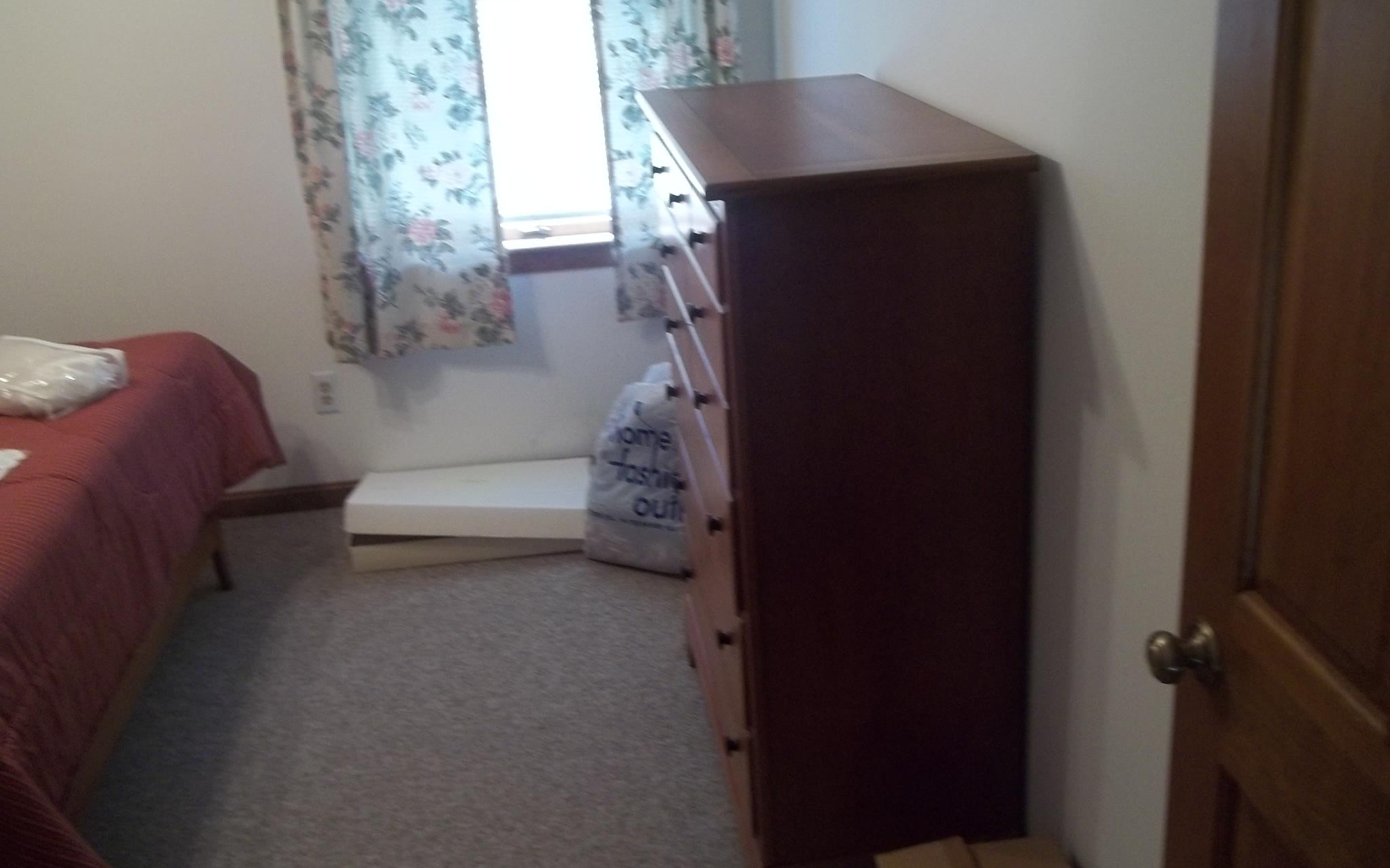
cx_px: 696
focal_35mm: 34
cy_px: 394
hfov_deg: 56.7
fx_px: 1288
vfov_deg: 37.2
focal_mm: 5.7
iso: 160
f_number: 2.9
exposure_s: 1/20
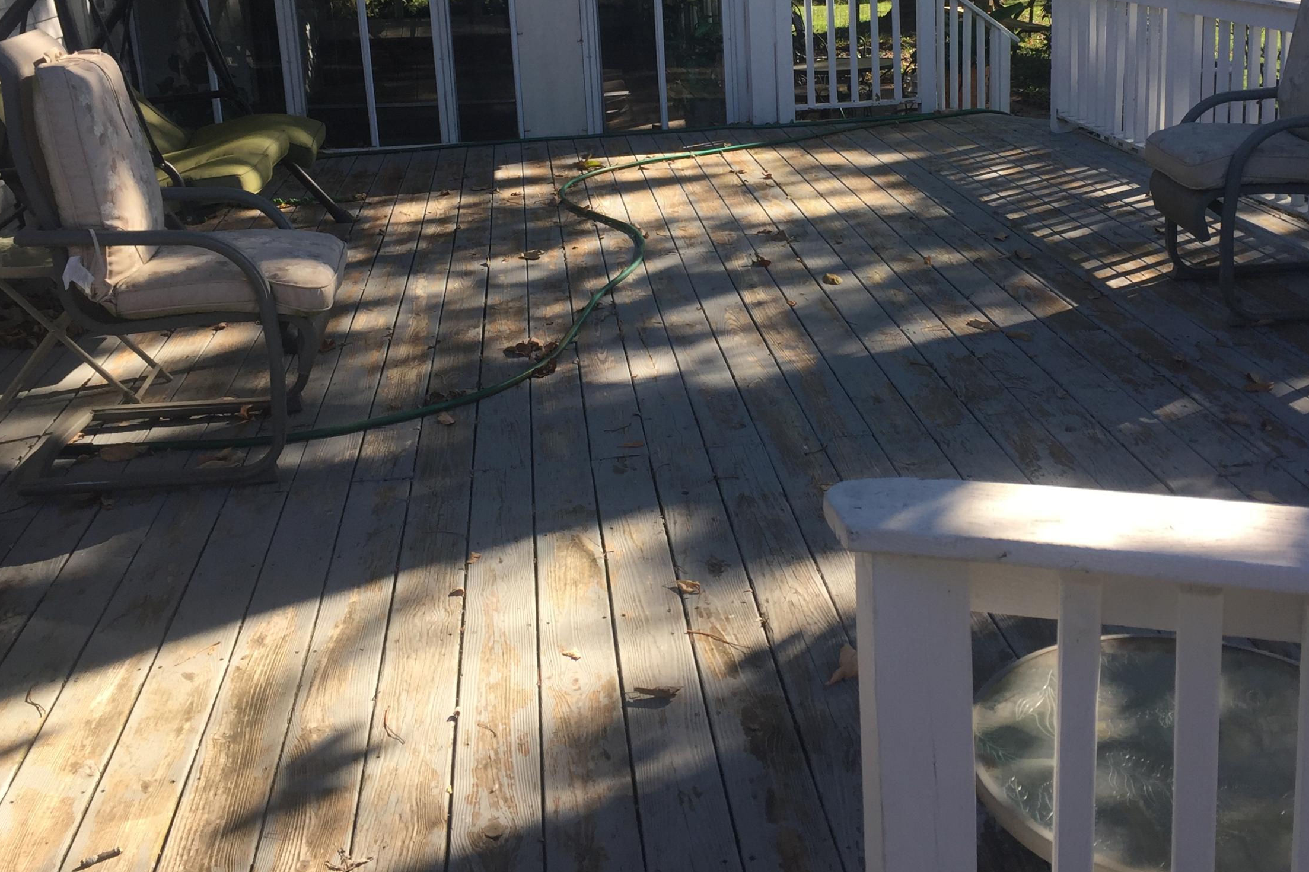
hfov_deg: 47.3
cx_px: 726
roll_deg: +3.2
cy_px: 228
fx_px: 1491
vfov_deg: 32.1
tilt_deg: -13.2
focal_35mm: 41
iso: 32
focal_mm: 4.15
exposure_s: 1/608
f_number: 2.2
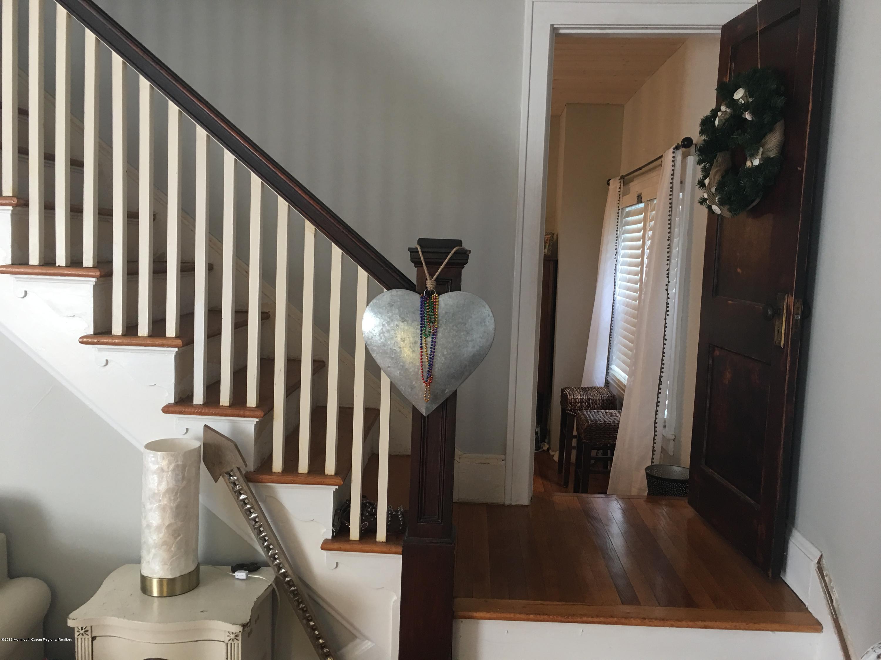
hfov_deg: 61.7
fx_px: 738
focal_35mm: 29
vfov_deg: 48.2
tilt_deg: -5.3
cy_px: 330
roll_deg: -2.6
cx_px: 440
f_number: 2.2
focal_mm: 4.15
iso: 32
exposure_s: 1/15
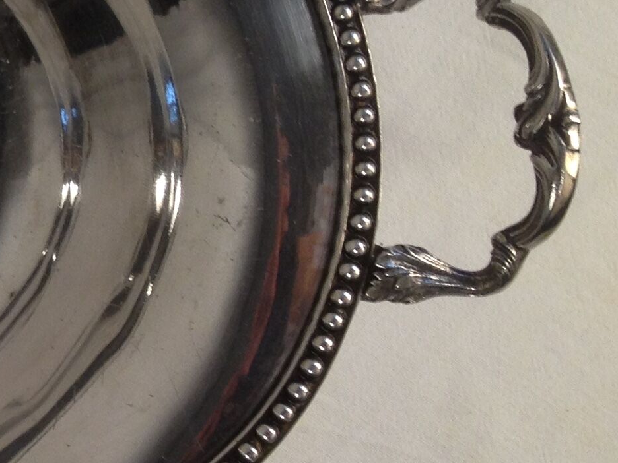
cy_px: 183
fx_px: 2178
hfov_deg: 14.5
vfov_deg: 12.1
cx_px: -448
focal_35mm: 122
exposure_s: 1/30
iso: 50
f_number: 2.4
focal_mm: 4.28
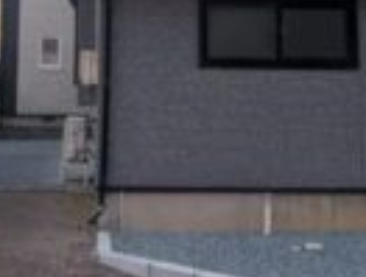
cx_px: 126
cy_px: -17
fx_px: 668
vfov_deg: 22.3
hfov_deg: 30.4
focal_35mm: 63
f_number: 1.7
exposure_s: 1/873
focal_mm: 2.02
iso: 43
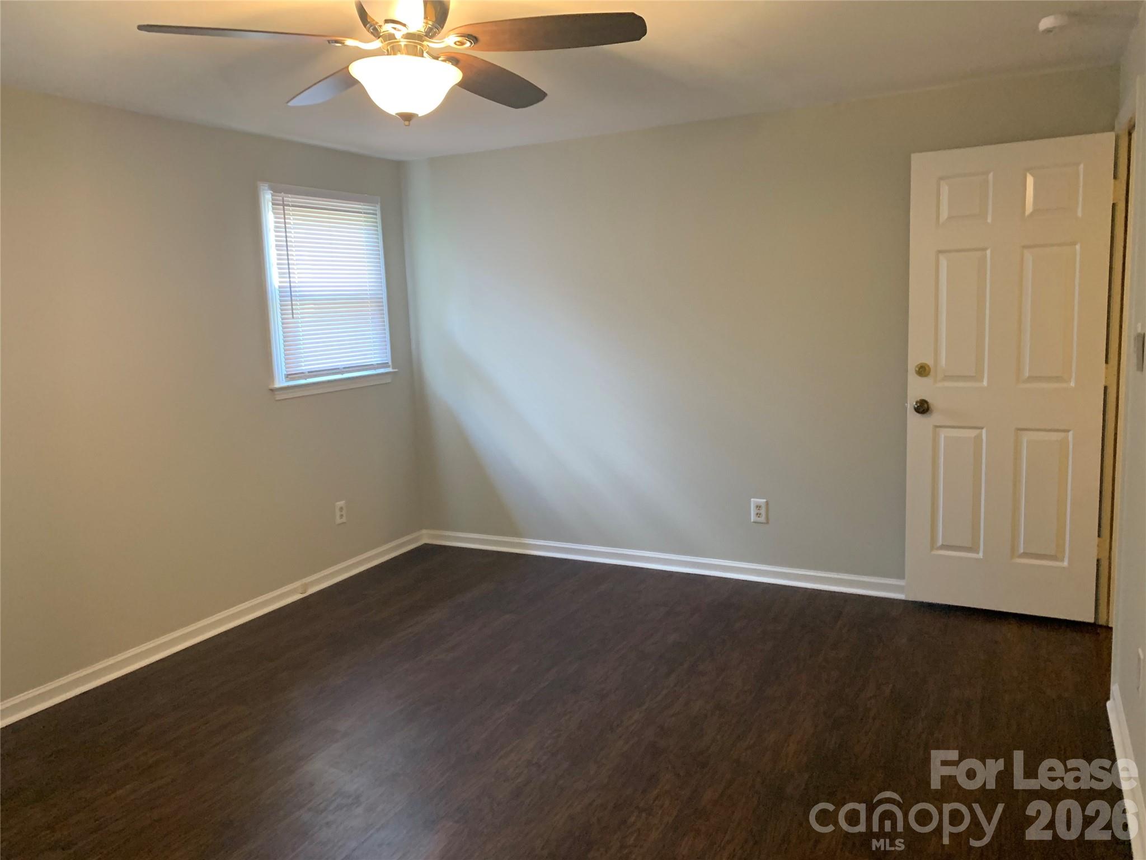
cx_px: 573
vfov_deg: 53.1
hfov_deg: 67.3
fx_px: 861
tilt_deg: -6.3
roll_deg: +1.9
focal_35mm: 26
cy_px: 430
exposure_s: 1/60
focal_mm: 4.25
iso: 250
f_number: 1.8
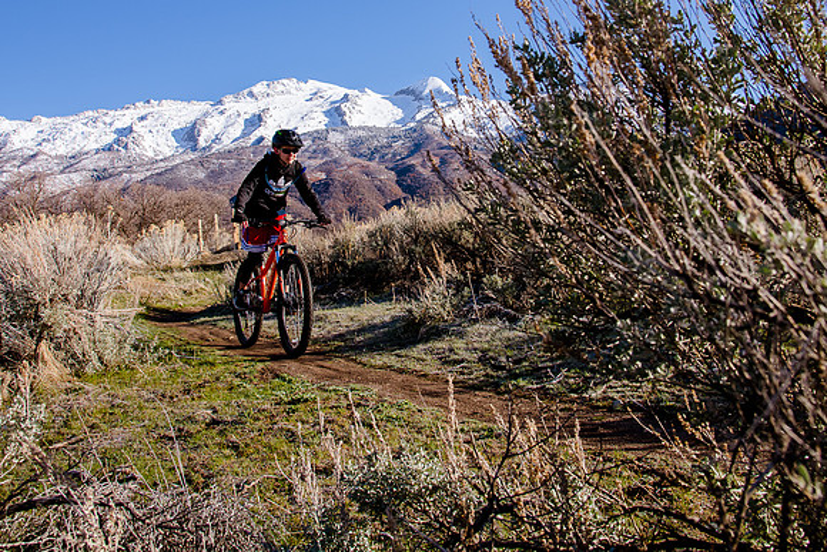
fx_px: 787
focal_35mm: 34
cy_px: 158
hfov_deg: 55.4
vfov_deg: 37.9
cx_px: 413
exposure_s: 1/320
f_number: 10
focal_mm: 24
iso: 250
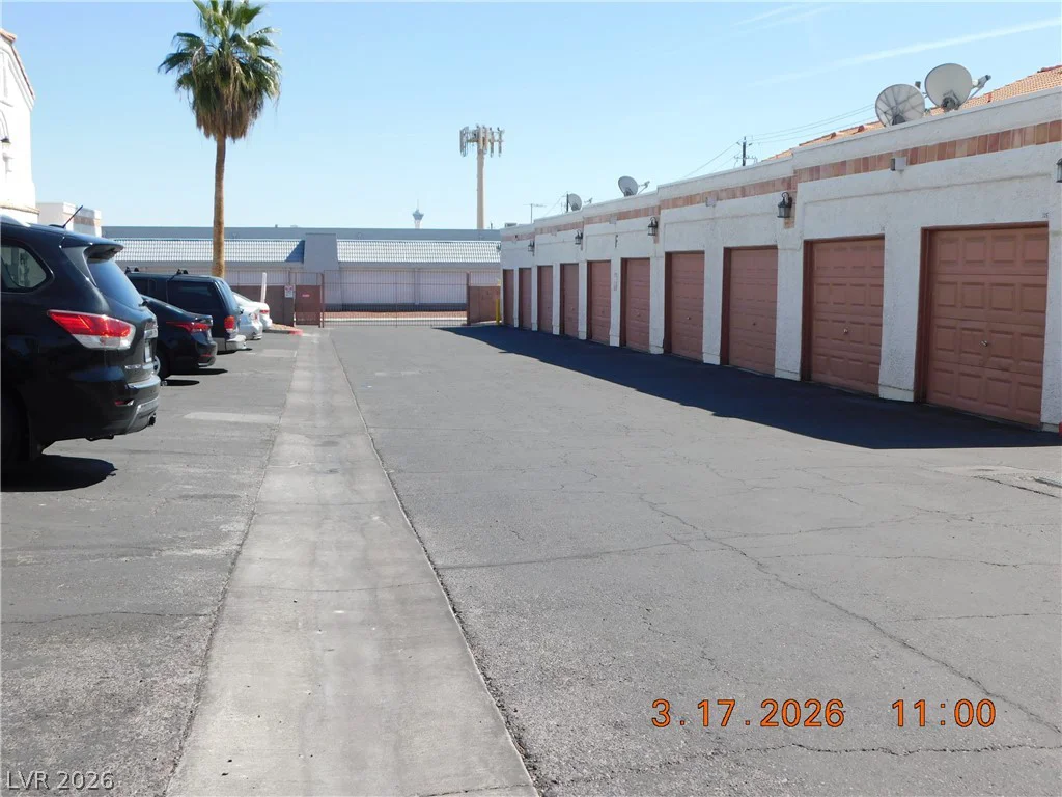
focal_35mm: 40
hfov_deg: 46.8
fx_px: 1227
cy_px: 398
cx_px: 531
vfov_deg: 36.0
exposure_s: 1/1000
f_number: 3.6
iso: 125
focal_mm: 7.1
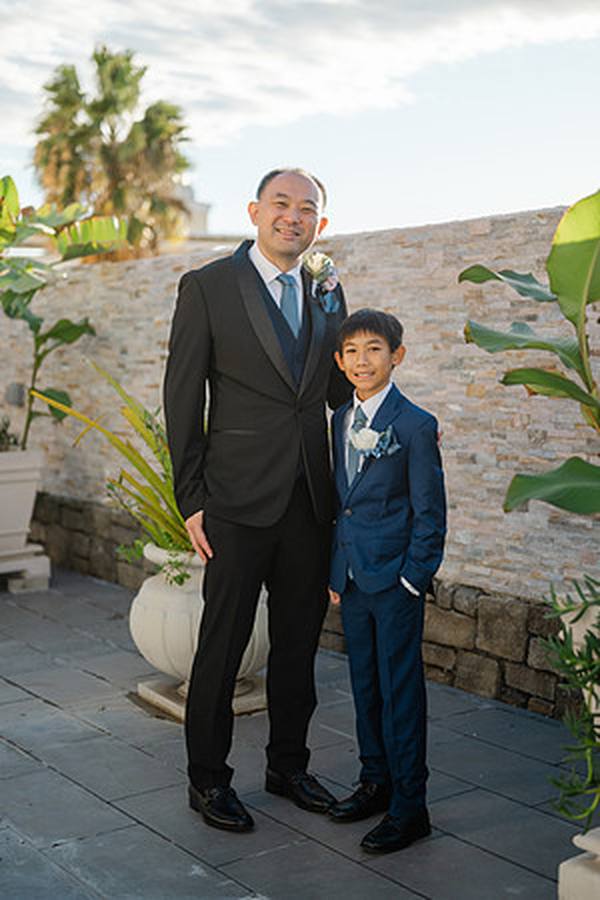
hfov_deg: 27.0
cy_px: 450
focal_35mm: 50
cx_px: 300
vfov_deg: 39.6
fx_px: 1250
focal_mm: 50
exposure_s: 1/1000
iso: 64
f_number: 1.8
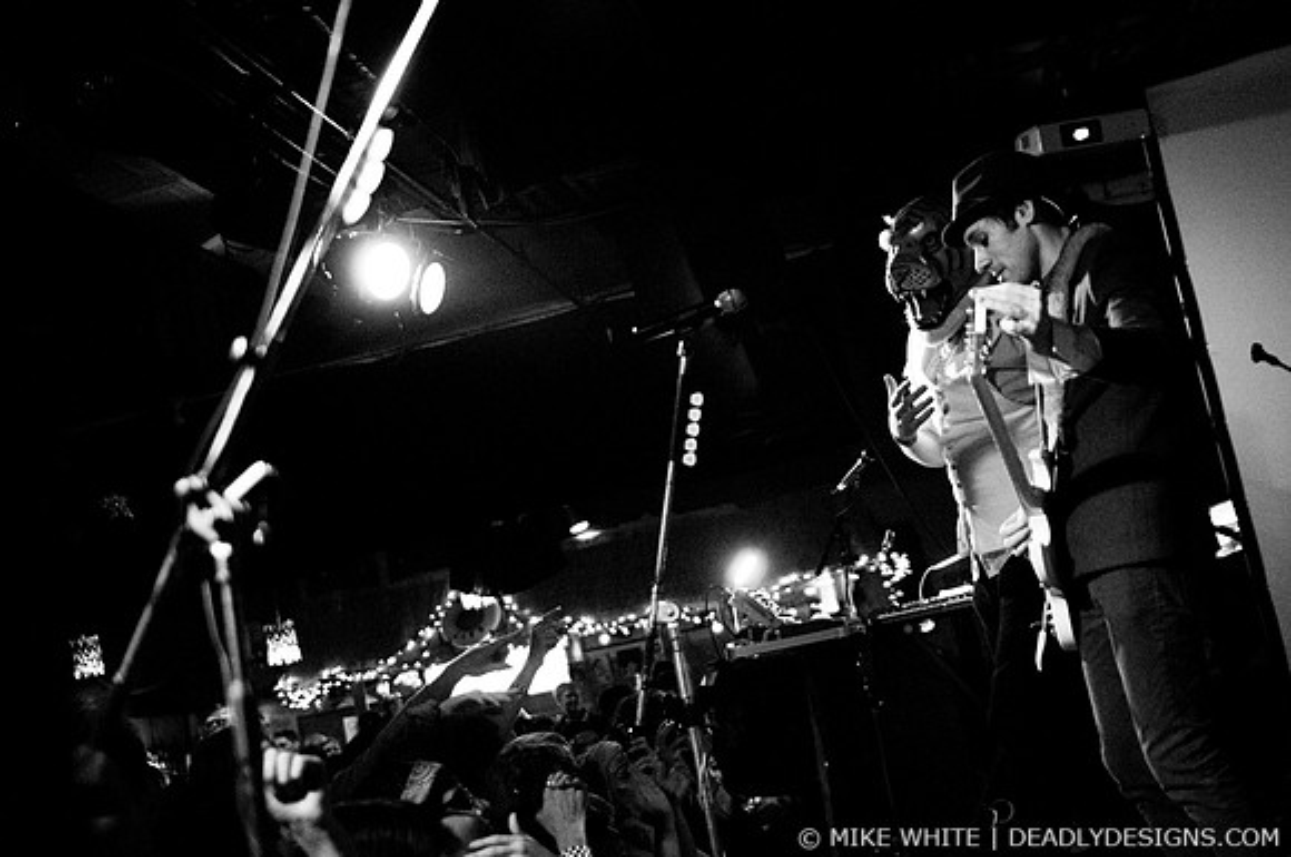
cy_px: 428
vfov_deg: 29.8
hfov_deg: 43.7
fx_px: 1611
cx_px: 646
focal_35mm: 45
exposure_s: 1/160
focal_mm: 30
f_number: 1.4
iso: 1000
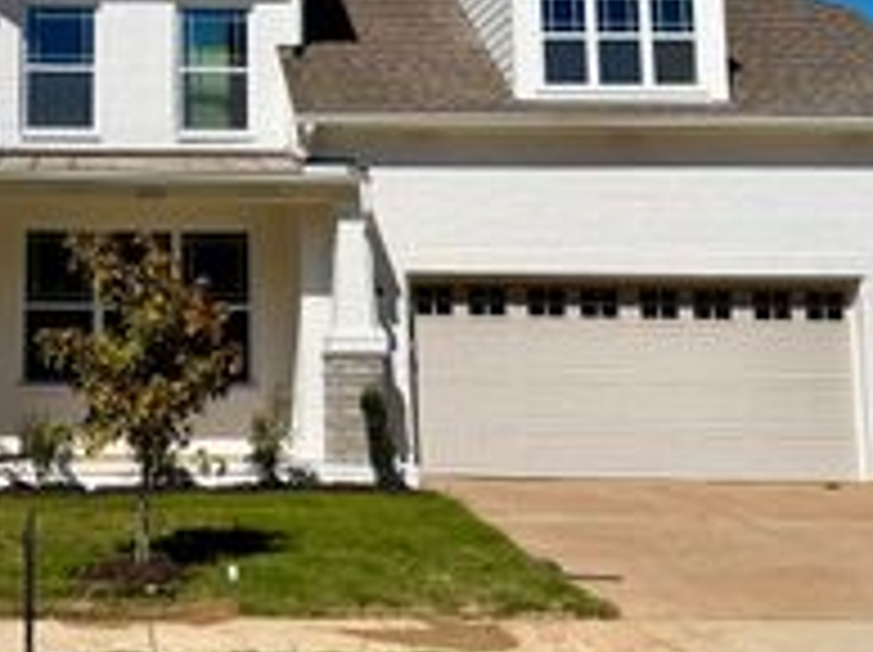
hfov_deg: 30.3
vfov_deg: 23.2
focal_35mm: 62
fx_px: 1562
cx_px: 140
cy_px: 115
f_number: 1.78
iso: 80
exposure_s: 1/11905
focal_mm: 6.76
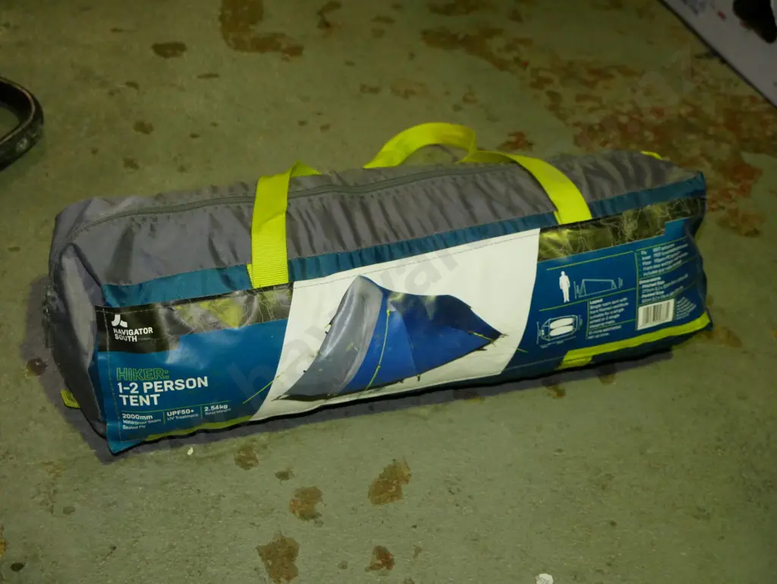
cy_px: 292
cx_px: 388
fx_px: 1033
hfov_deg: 41.2
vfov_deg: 31.5
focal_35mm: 46
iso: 3200
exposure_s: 1/160
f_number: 5.6
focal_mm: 23
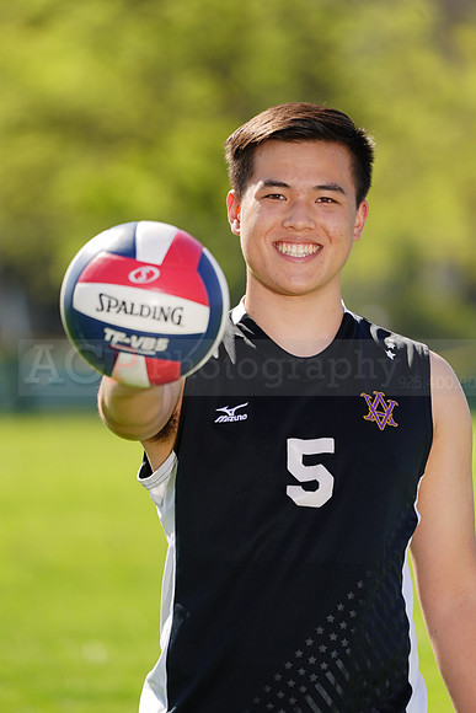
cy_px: 356
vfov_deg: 5.4
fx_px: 7571
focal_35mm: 382
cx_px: 238
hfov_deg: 3.6
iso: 64
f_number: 6.3
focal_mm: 382
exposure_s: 1/200
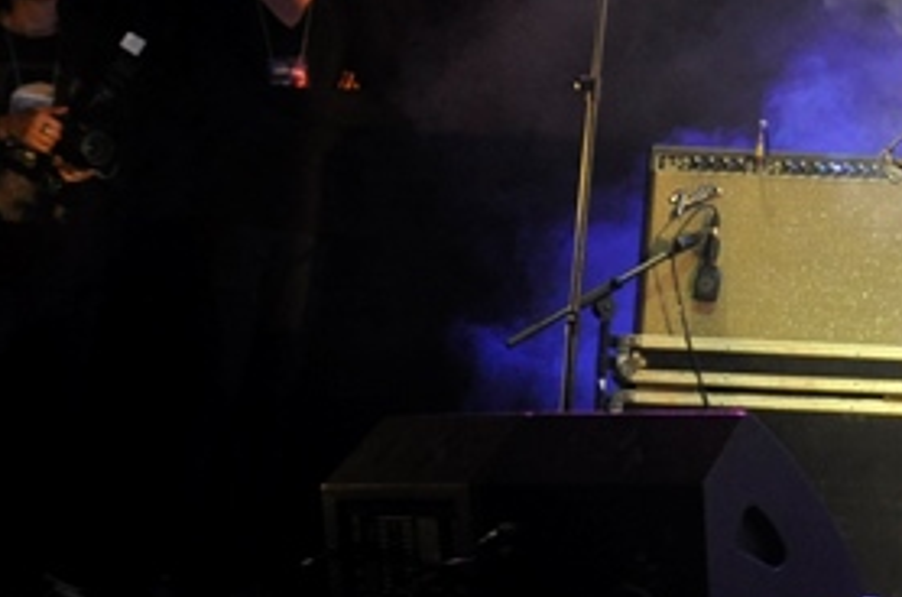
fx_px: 6350
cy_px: -269
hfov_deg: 7.9
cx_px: 1522
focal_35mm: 254
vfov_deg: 5.3
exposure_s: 1/60
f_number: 5
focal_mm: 50
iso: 800
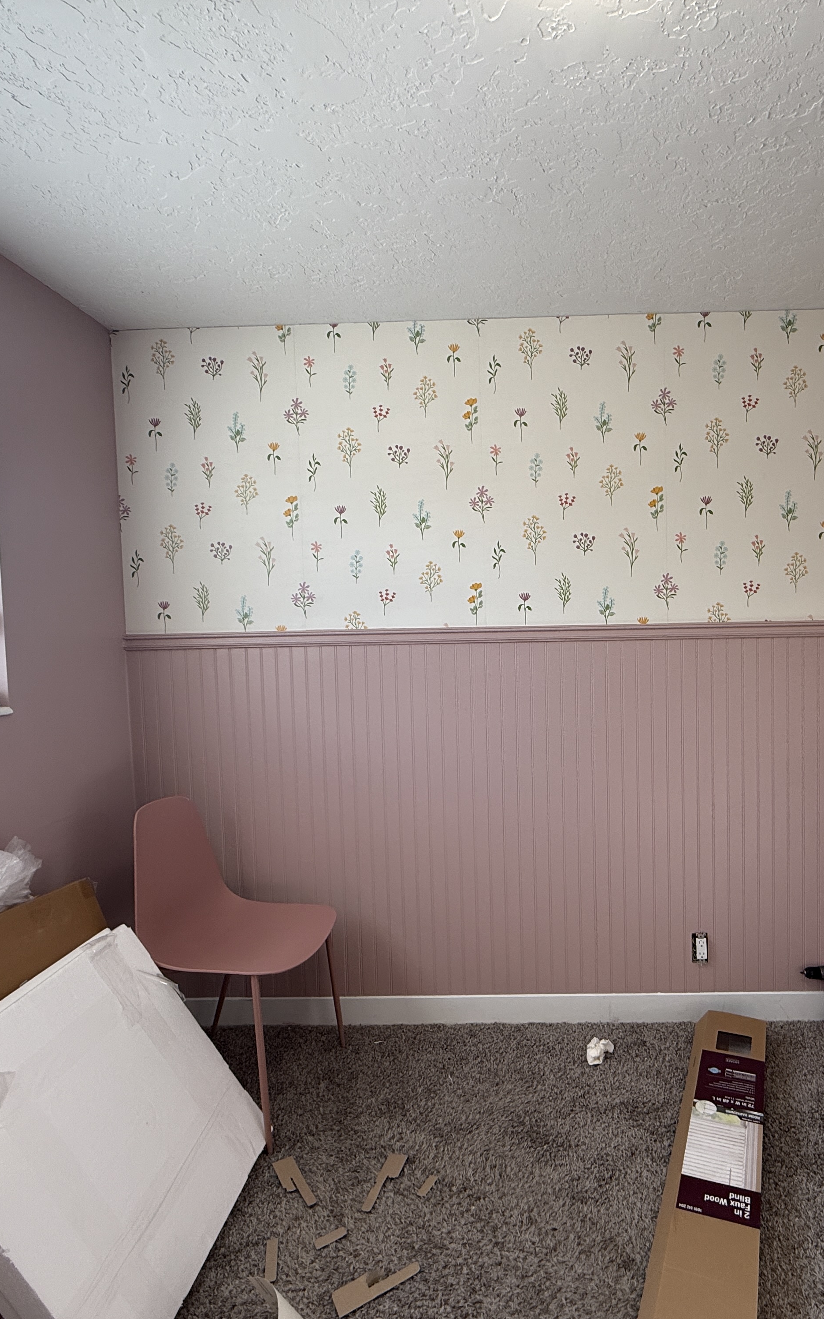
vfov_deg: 85.1
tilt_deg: -2.5
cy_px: 661
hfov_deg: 58.6
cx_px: 531
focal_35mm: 20
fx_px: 719
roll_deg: +1.2
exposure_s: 1/120
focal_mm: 2.22
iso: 80
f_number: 2.2
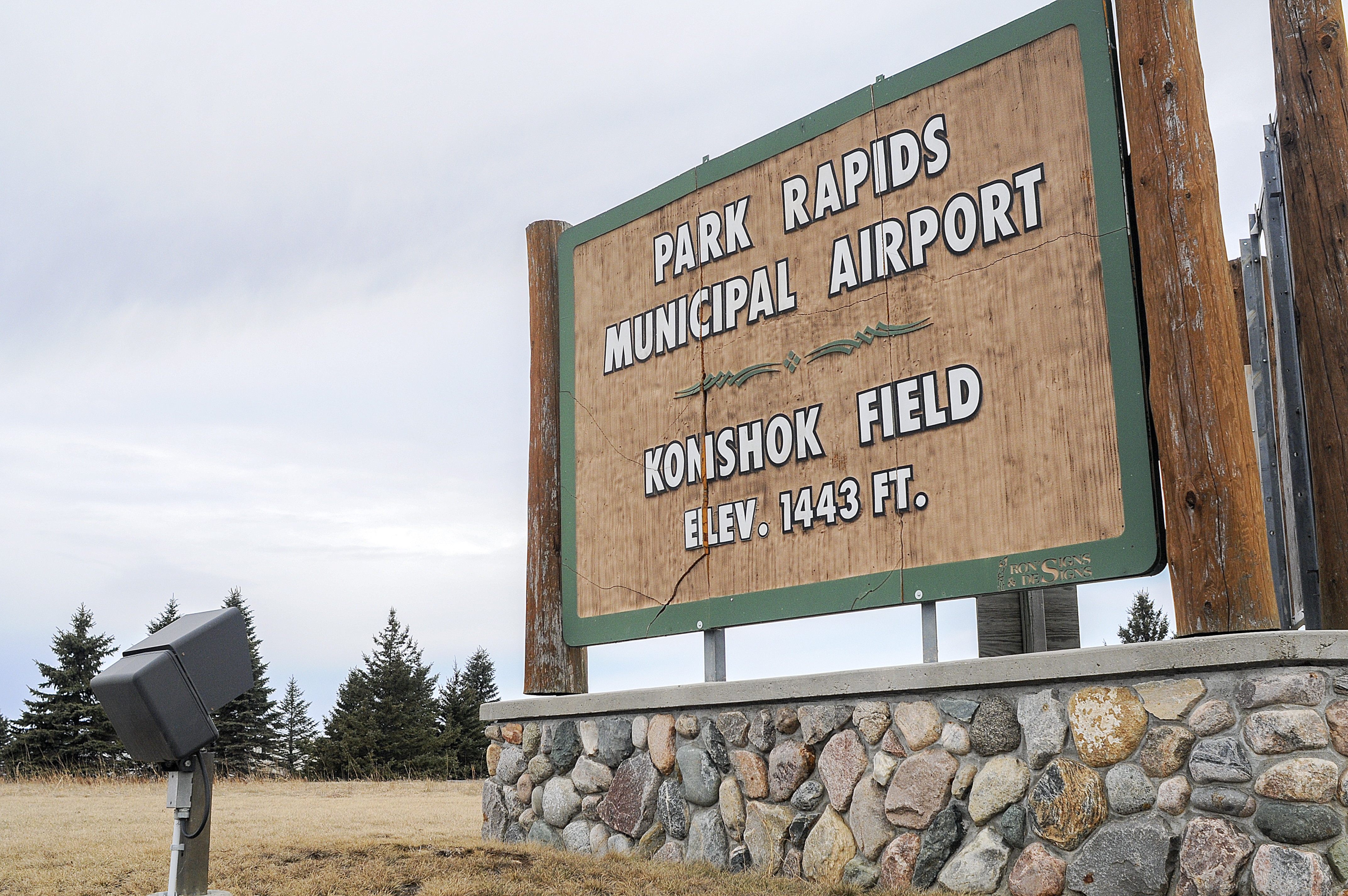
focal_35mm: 36
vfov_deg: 36.8
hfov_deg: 53.2
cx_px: 674
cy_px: 448
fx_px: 1346
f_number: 6.3
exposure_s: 1/160
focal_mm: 24
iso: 400
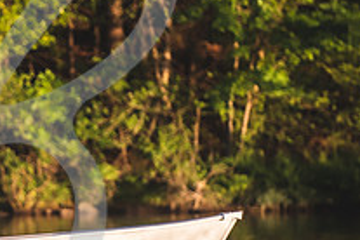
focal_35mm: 434
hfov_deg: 4.7
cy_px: 131
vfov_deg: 3.2
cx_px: -97
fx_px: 4340
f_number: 2.8
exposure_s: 1/400
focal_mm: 155
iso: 100
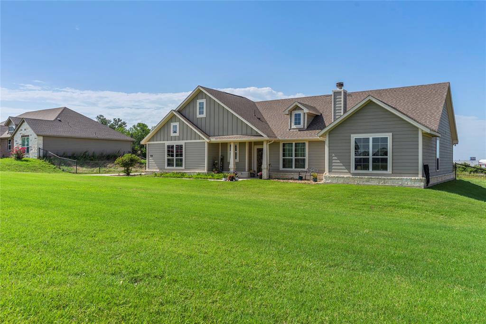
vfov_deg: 46.4
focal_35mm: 28
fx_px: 378
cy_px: 162
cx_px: 243
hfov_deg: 65.5
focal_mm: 28
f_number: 8
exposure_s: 1/500
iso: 100
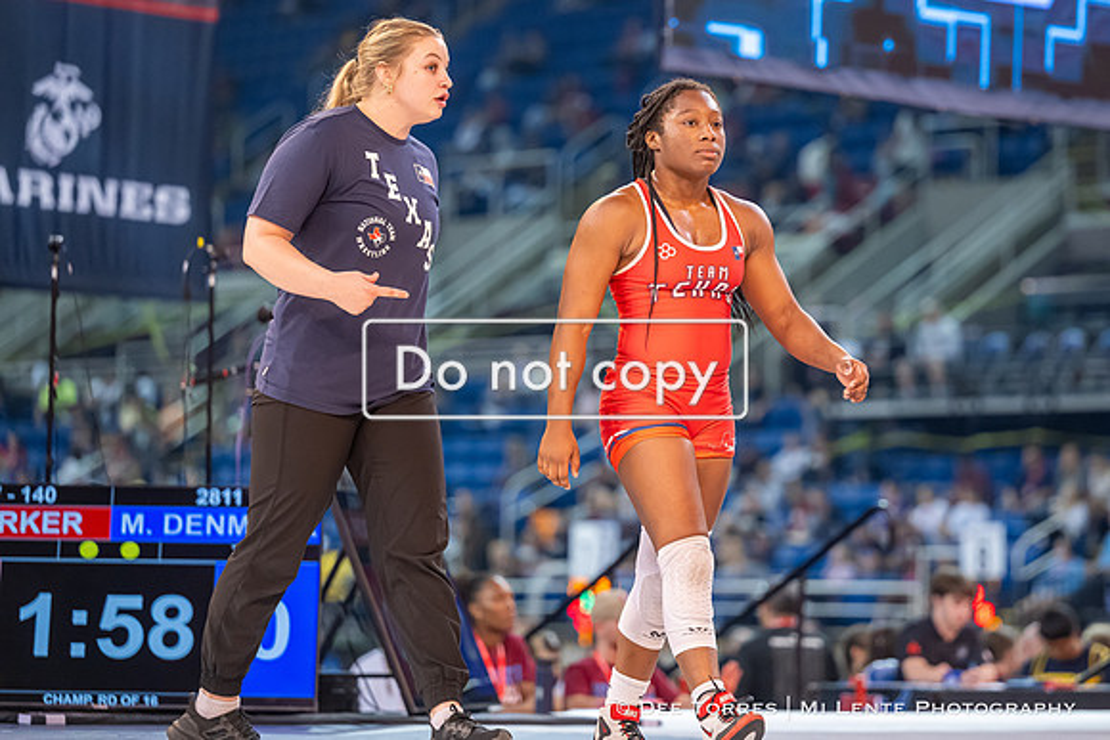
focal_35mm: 167
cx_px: 687
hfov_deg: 12.3
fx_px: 5152
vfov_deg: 8.2
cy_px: 282
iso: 2500
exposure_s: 1/800
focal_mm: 135
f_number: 2.8
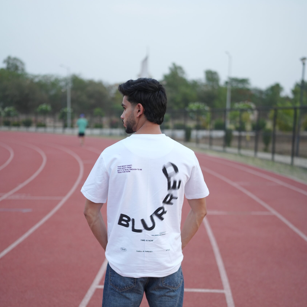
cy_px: 212
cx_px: 152
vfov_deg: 37.0
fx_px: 452
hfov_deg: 37.6
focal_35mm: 45
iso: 800
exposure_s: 1/1000
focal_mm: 35
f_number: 1.4
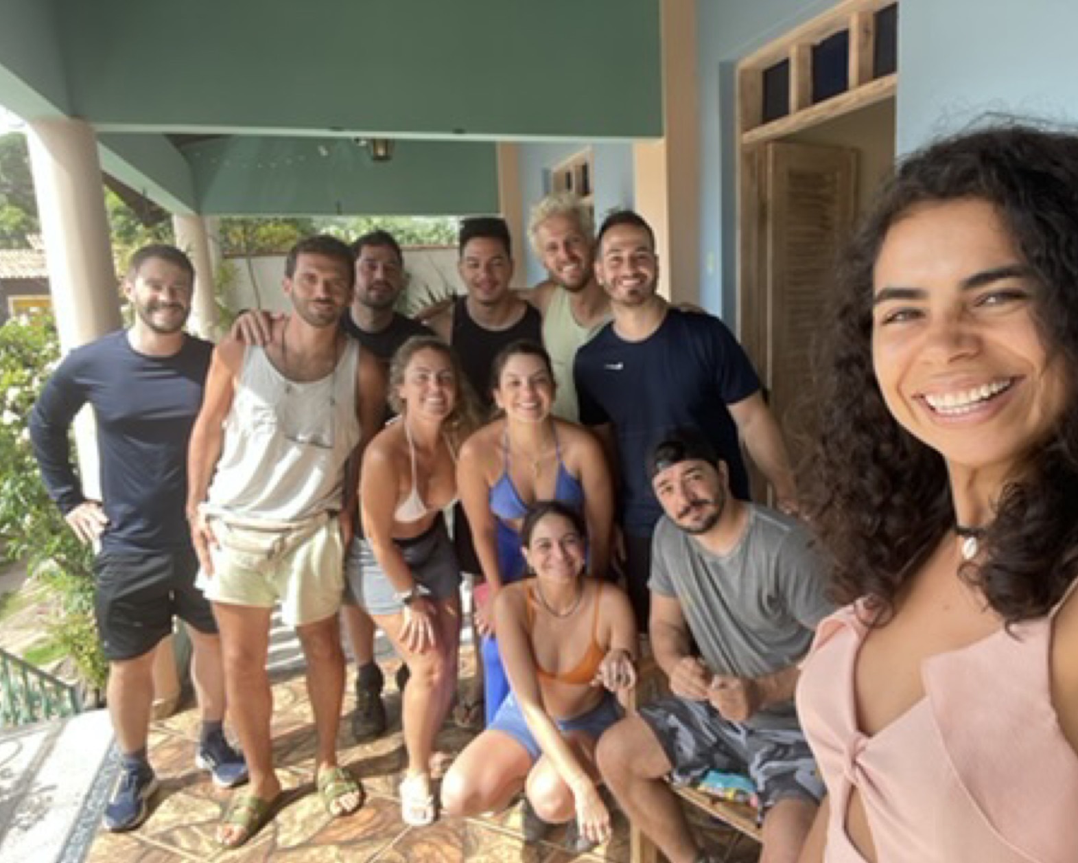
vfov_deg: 58.8
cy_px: 432
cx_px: 565
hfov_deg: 70.2
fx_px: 766
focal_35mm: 24
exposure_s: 1/124
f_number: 2.2
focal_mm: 2.71
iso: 25
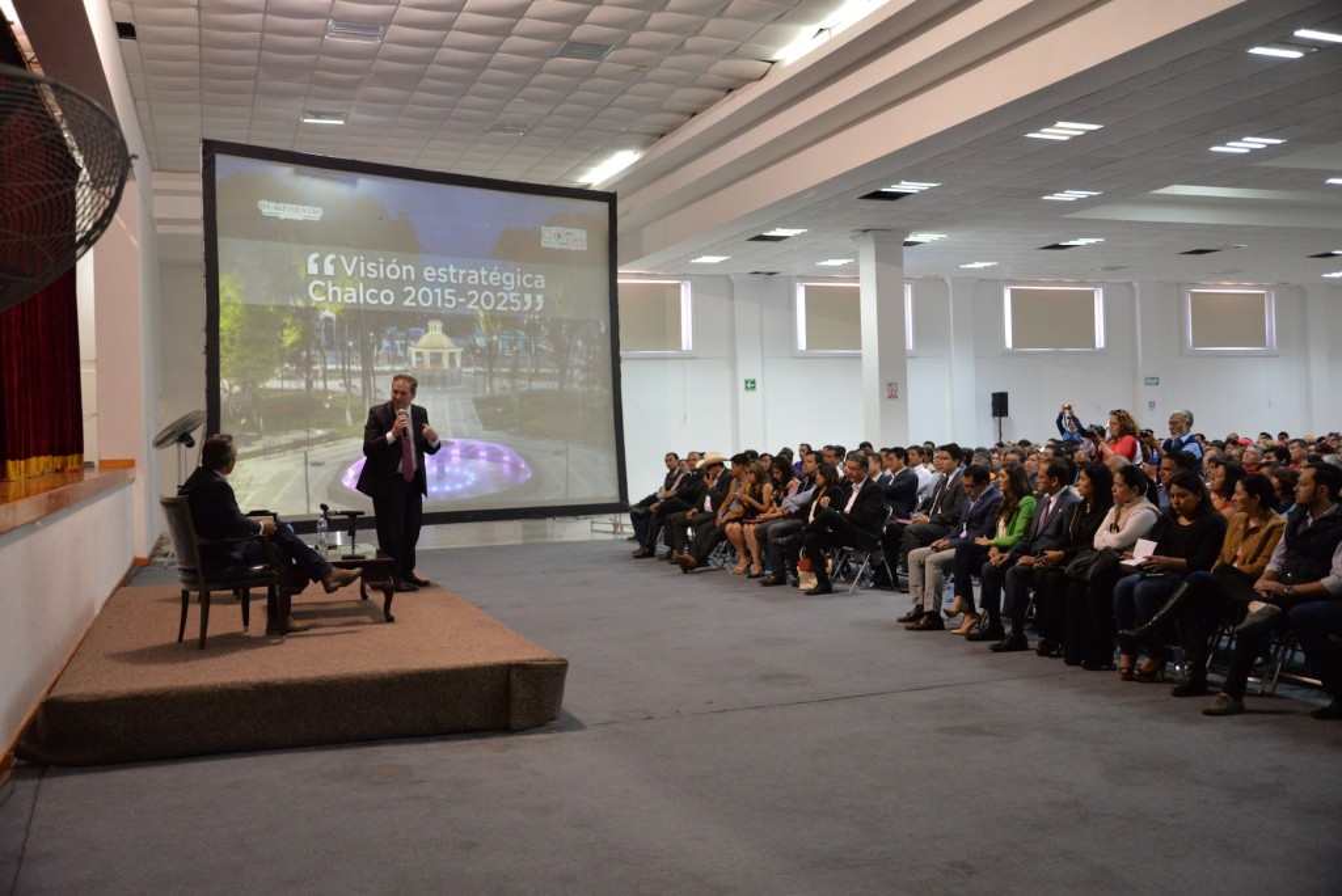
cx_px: 671
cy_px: 448
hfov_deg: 58.7
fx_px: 1194
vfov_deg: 41.2
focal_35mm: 32
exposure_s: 1/80
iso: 2500
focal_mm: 32
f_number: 4
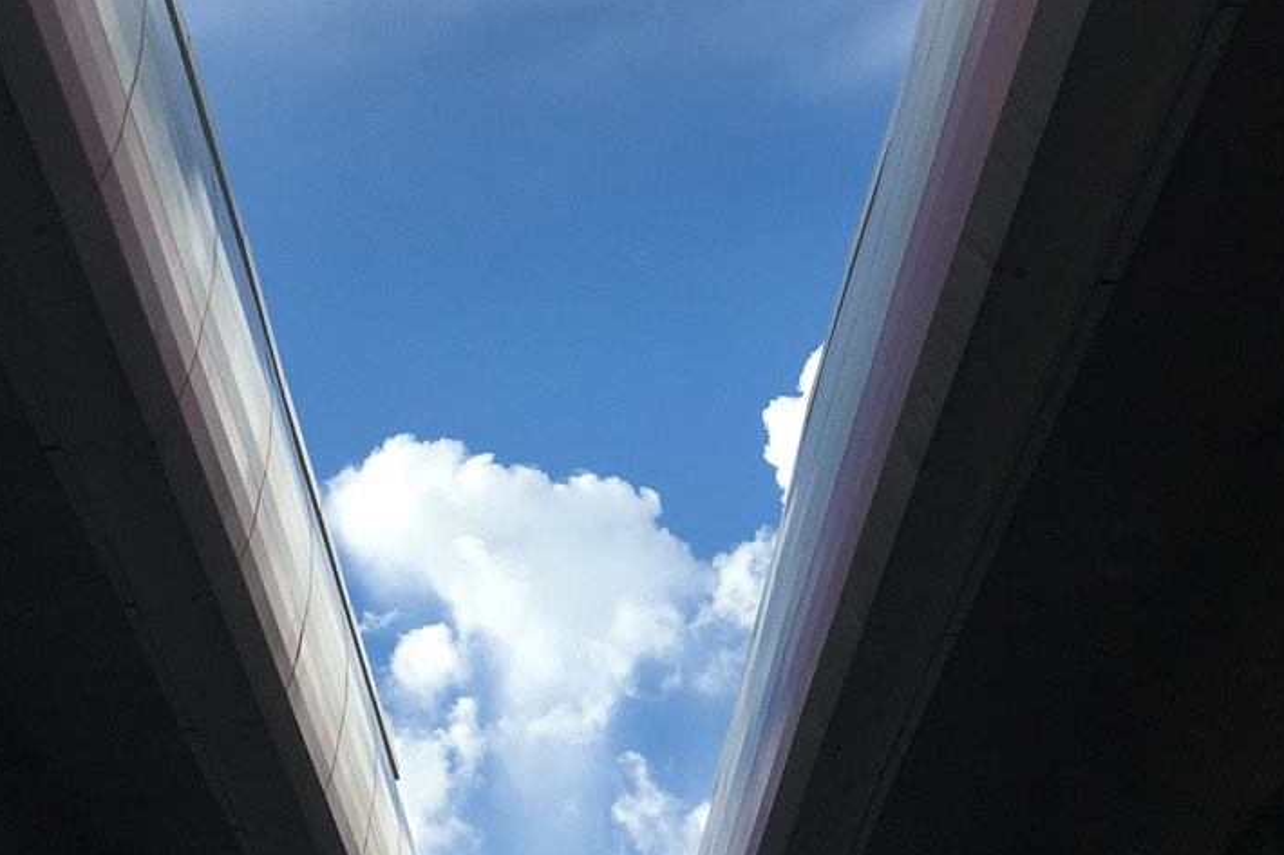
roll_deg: -0.5
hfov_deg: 29.6
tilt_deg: +30.7
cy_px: 166
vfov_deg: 19.8
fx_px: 2425
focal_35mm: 68
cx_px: 539
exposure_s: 1/2137
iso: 25
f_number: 2.2
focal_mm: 4.15
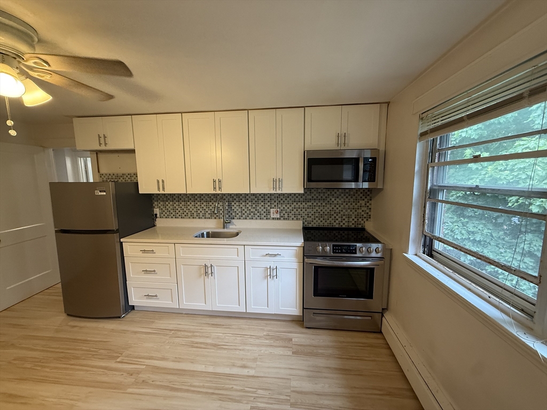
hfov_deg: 102.1
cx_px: 274
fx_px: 221
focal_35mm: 14
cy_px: 205
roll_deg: +0.3
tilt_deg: -6.5
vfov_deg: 85.7
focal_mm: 2.22
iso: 250
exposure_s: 1/120
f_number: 2.2
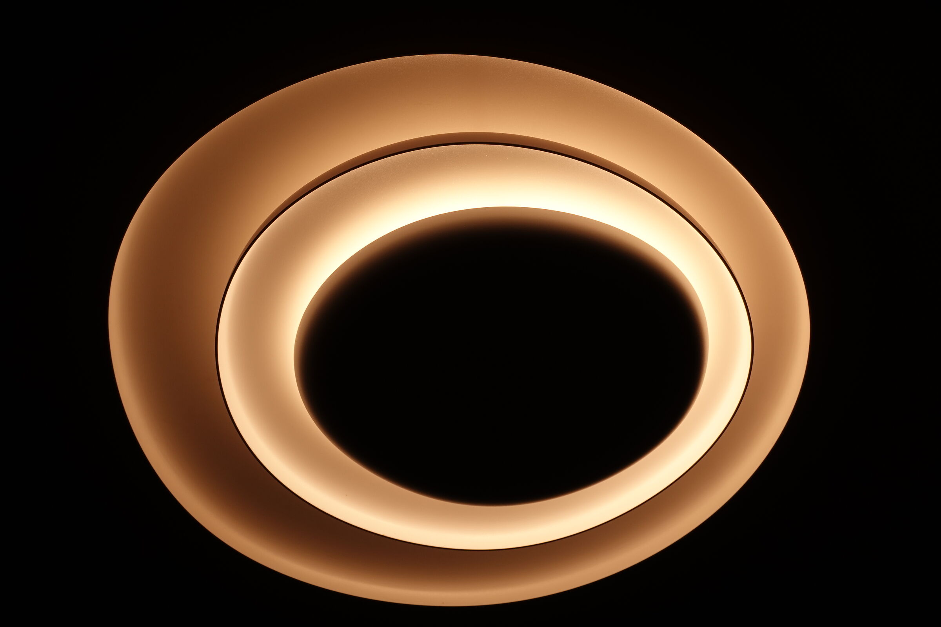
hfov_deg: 28.1
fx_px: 1882
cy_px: 314
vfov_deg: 18.9
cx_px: 470
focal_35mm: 72
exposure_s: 1/250
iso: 100
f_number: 4.5
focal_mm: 26.42
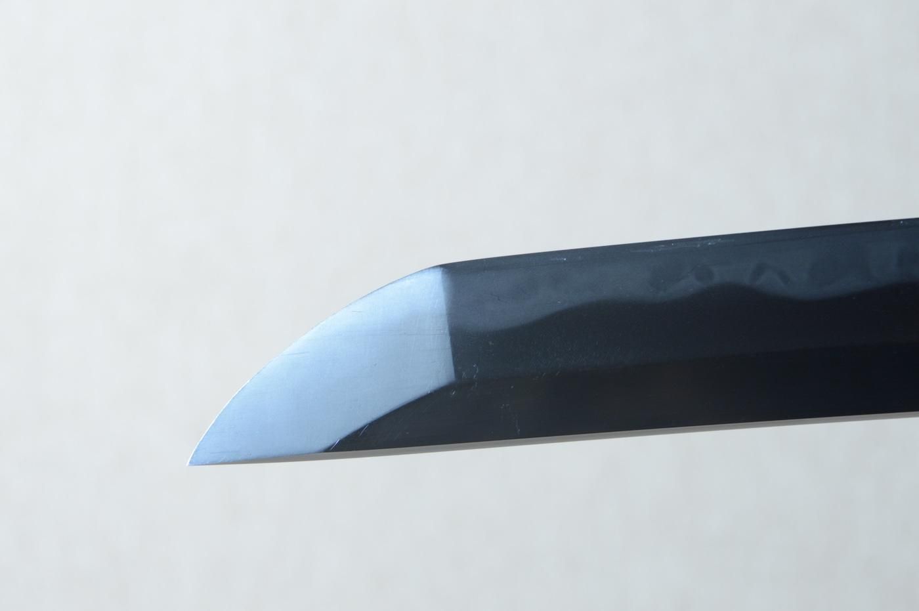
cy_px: 306
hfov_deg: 14.4
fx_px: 3635
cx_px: 460
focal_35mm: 142
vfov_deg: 9.6
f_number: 11
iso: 400
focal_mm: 95
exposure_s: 1/1.6
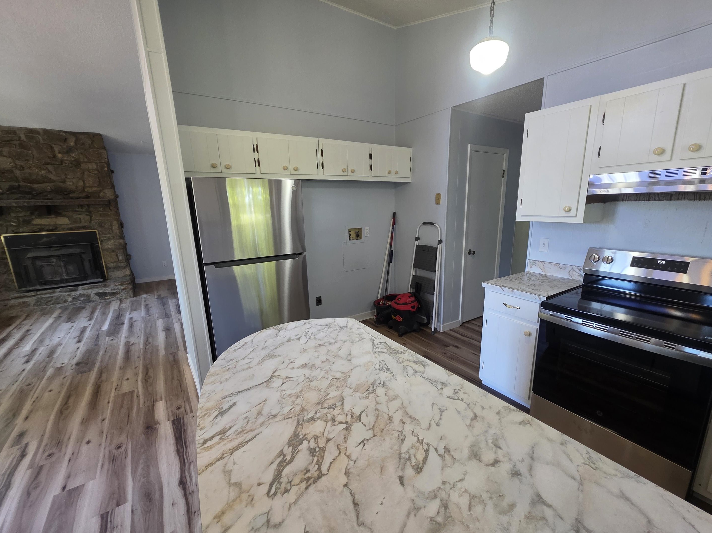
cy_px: 275
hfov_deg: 102.1
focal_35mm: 14
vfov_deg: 85.6
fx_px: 288
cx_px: 358
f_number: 1.9
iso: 250
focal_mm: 2.2
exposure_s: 1/60
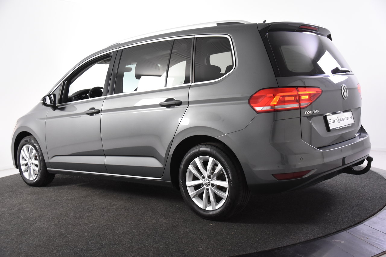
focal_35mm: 39
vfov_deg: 34.2
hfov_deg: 49.6
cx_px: 193
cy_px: 128
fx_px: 418
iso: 1600
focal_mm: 26
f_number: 4.5
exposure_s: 1/80
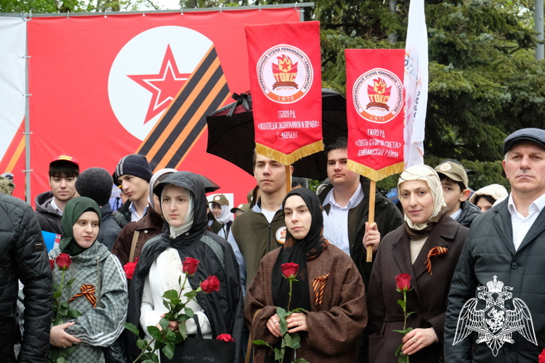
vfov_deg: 16.5
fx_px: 1256
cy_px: 182
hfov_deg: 24.5
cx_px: 272
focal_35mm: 83
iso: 4000
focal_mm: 55
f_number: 5.6
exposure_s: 1/1000
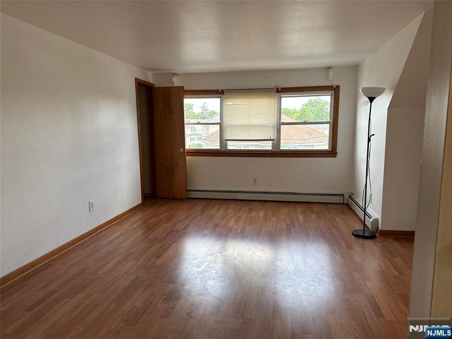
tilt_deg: -8.0
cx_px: 226
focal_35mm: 24
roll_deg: +0.5
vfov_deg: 56.8
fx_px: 313
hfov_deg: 71.6
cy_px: 170
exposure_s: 1/214
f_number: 1.78
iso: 100
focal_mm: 6.76
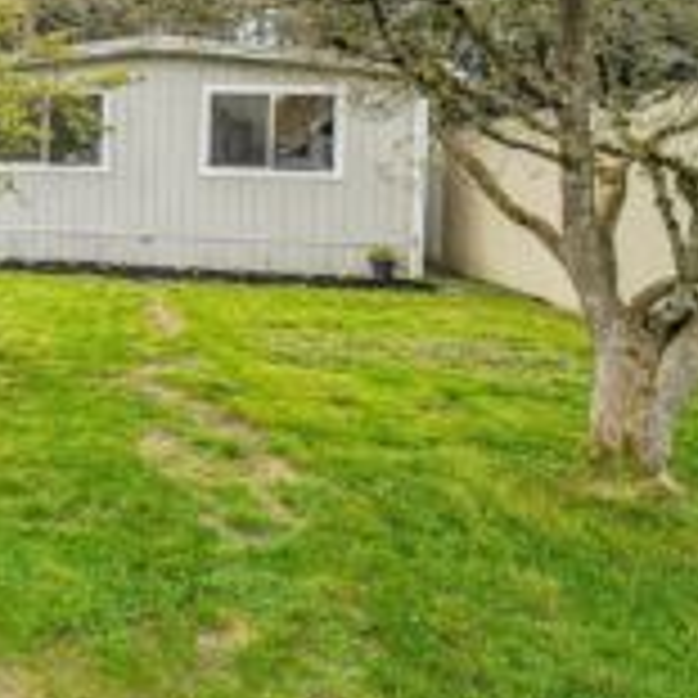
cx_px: -126
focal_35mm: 35
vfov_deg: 45.6
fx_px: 798
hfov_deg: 36.9
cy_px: 178
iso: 1600
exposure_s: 1/640
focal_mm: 16
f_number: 8
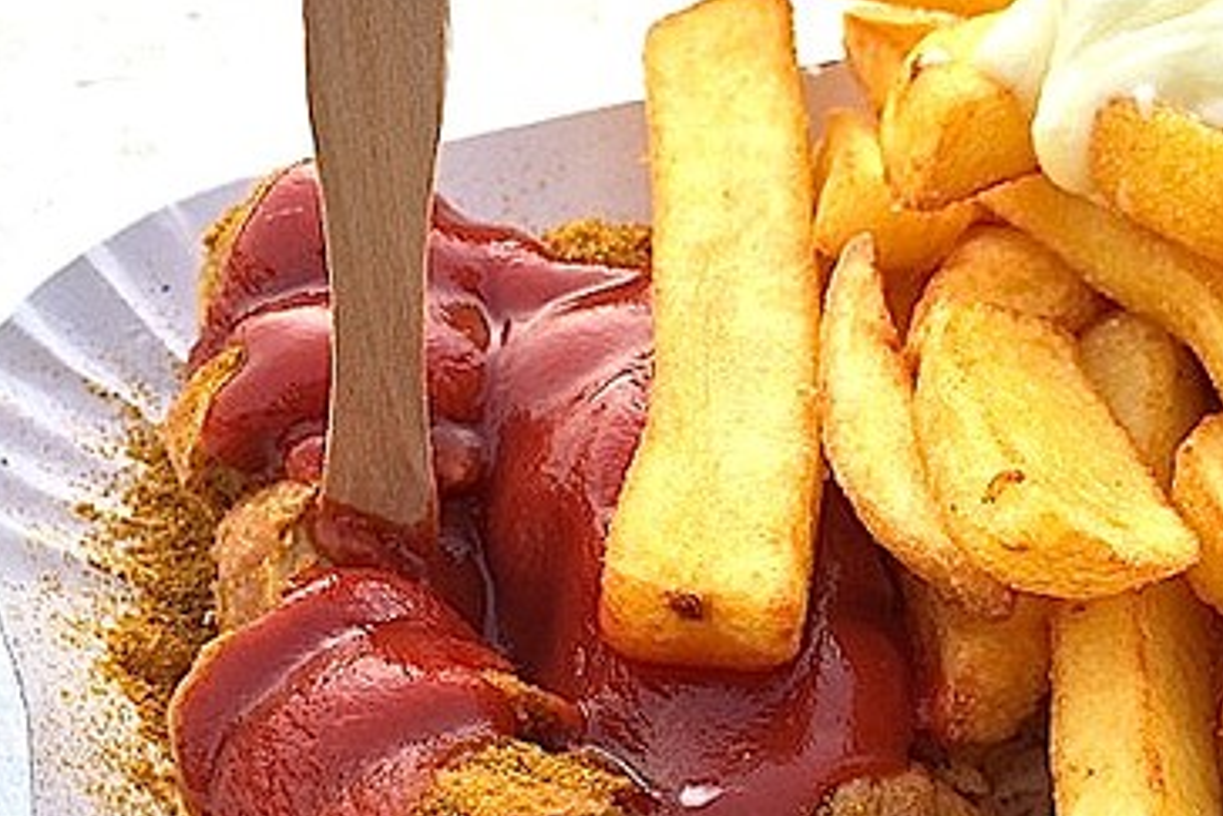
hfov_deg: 36.9
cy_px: 608
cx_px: 867
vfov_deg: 25.3
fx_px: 1801
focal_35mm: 53
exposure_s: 1/526
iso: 32
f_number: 2.2
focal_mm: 4.15
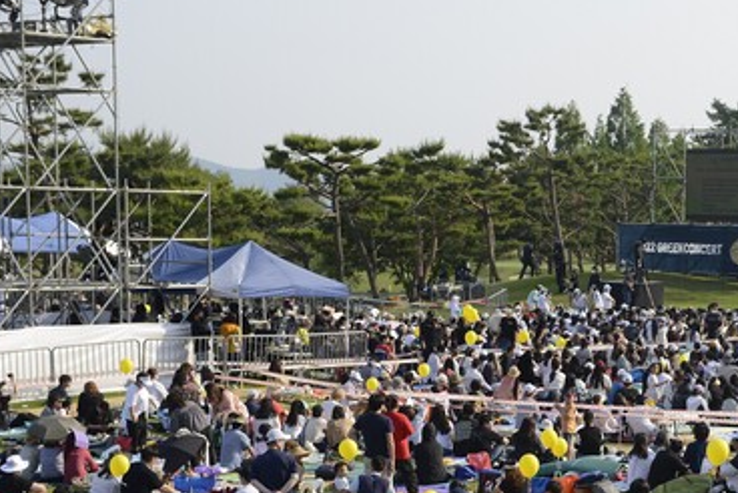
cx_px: 724
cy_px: 442
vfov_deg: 14.6
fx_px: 1908
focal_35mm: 93
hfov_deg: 21.2
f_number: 4
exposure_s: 1/2500
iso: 400
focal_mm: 38
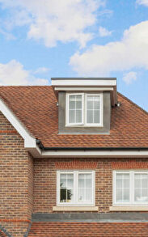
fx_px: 252
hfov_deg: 32.7
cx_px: 89
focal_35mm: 39
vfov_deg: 48.2
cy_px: 182
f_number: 8
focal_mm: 16
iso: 200
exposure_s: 1/200
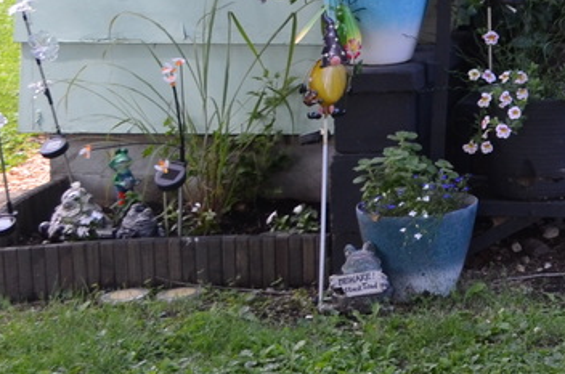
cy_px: -283
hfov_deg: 13.7
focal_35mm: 125
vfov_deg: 10.3
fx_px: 1957
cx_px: 1168
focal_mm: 18
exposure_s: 1/125
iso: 360
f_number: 5.6
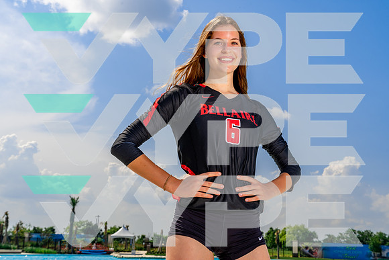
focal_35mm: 53
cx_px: 194
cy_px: 130
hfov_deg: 37.5
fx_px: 573
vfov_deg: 25.5
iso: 100
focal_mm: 53
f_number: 13
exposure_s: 1/125
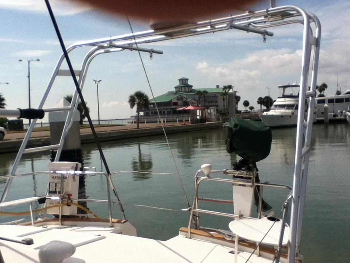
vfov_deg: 44.2
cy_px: 132
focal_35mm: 32
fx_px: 324
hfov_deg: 56.8
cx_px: 175
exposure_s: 1/2929
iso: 100
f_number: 2.4
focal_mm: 3.85
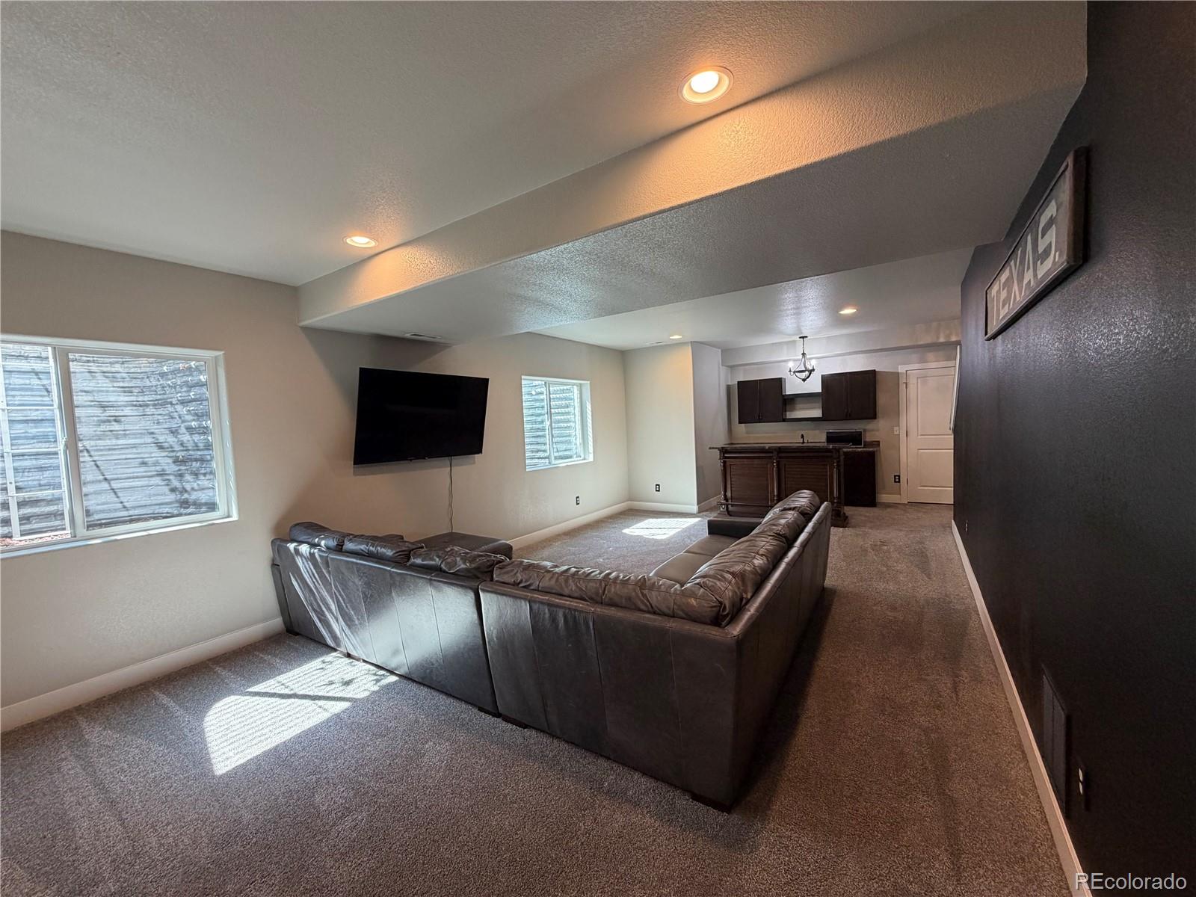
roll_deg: +2.5
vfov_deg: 85.7
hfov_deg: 102.1
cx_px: 598
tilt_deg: -2.3
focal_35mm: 14
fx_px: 484
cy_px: 448
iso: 160
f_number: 2.2
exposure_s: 1/60
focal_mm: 2.22
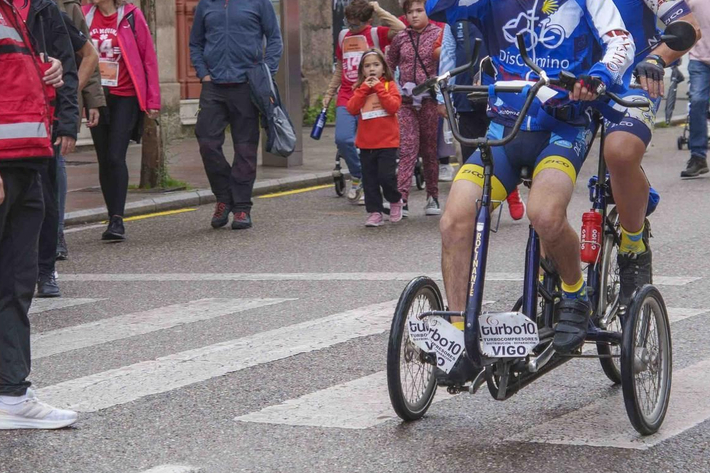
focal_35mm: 169
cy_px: 145
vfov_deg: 8.1
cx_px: 301
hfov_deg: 12.2
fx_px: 3332
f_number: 3.2
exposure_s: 1/640
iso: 125
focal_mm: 50
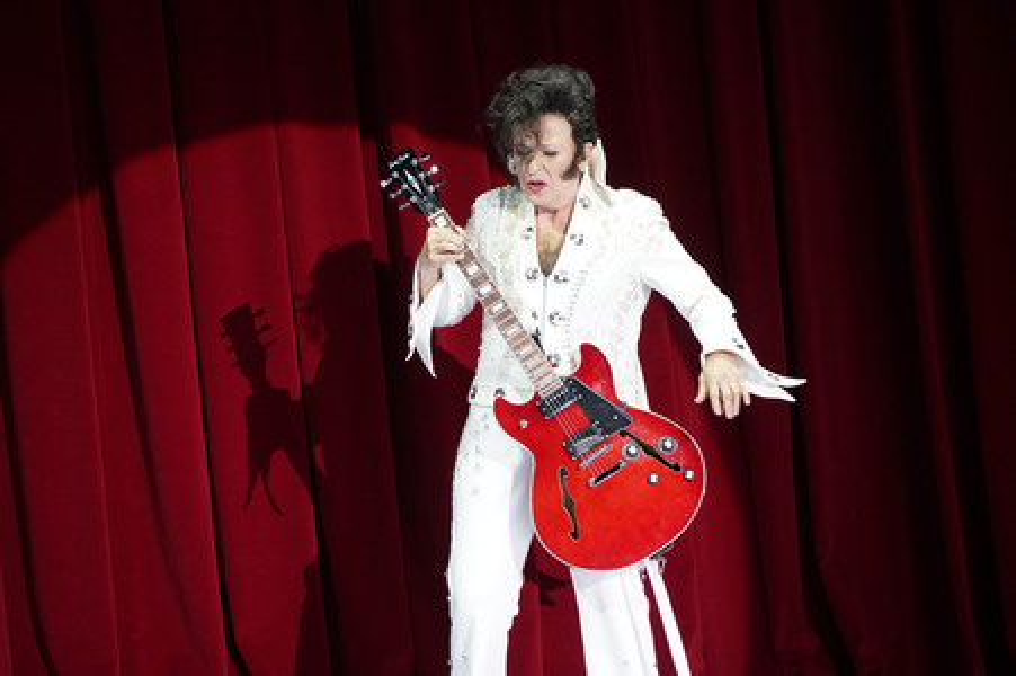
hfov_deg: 10.3
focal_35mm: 200
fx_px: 5640
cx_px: 508
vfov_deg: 6.9
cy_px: 338
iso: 2500
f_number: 5.6
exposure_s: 1/400
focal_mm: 200
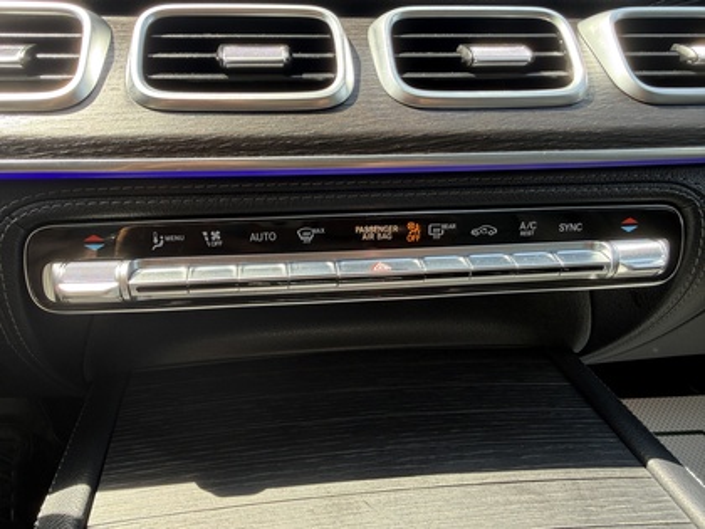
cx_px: 352
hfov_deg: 71.6
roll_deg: -0.4
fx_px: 489
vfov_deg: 56.8
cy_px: 264
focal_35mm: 24
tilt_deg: -24.0
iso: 80
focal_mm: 2.22
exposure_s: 1/99
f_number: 2.2
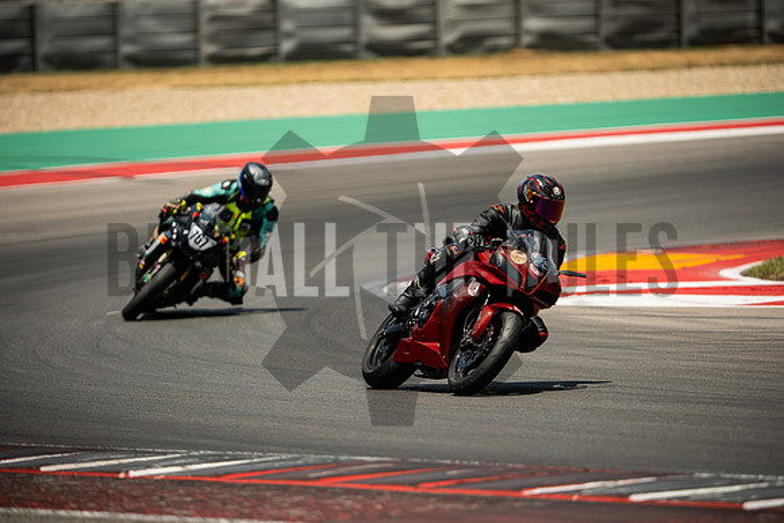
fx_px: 6535
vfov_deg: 4.6
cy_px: 262
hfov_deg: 6.9
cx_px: 392
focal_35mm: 300
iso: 1600
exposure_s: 1/2000
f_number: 2
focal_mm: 200
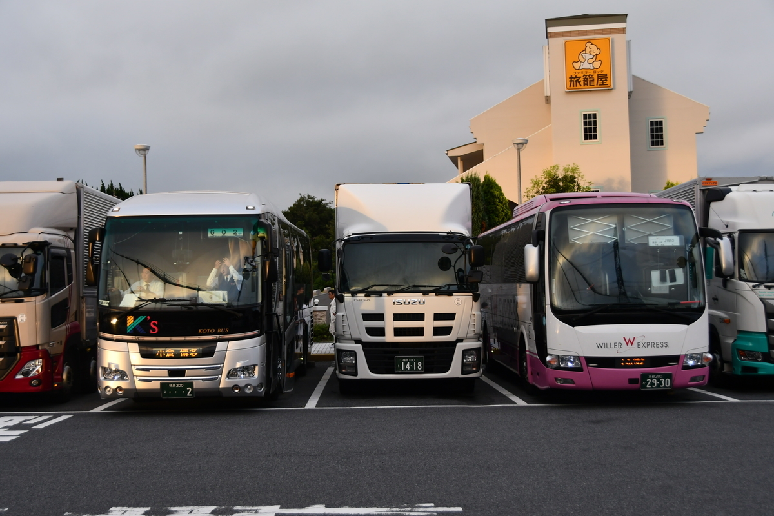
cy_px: 258
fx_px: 1032
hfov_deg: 41.1
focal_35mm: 48
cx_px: 387
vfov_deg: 28.1
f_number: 4.5
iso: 400
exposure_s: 1/250
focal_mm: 32
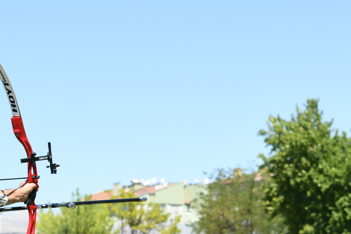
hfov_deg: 11.9
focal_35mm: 172
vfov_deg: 7.9
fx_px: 1677
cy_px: 264
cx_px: 158
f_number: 6.3
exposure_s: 1/320
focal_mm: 70
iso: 125
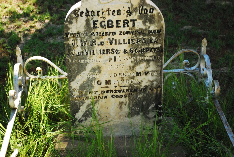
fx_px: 410
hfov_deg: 31.9
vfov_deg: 21.6
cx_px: 117
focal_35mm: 63
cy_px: 78
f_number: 5.3
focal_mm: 42
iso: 1600
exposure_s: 1/1600
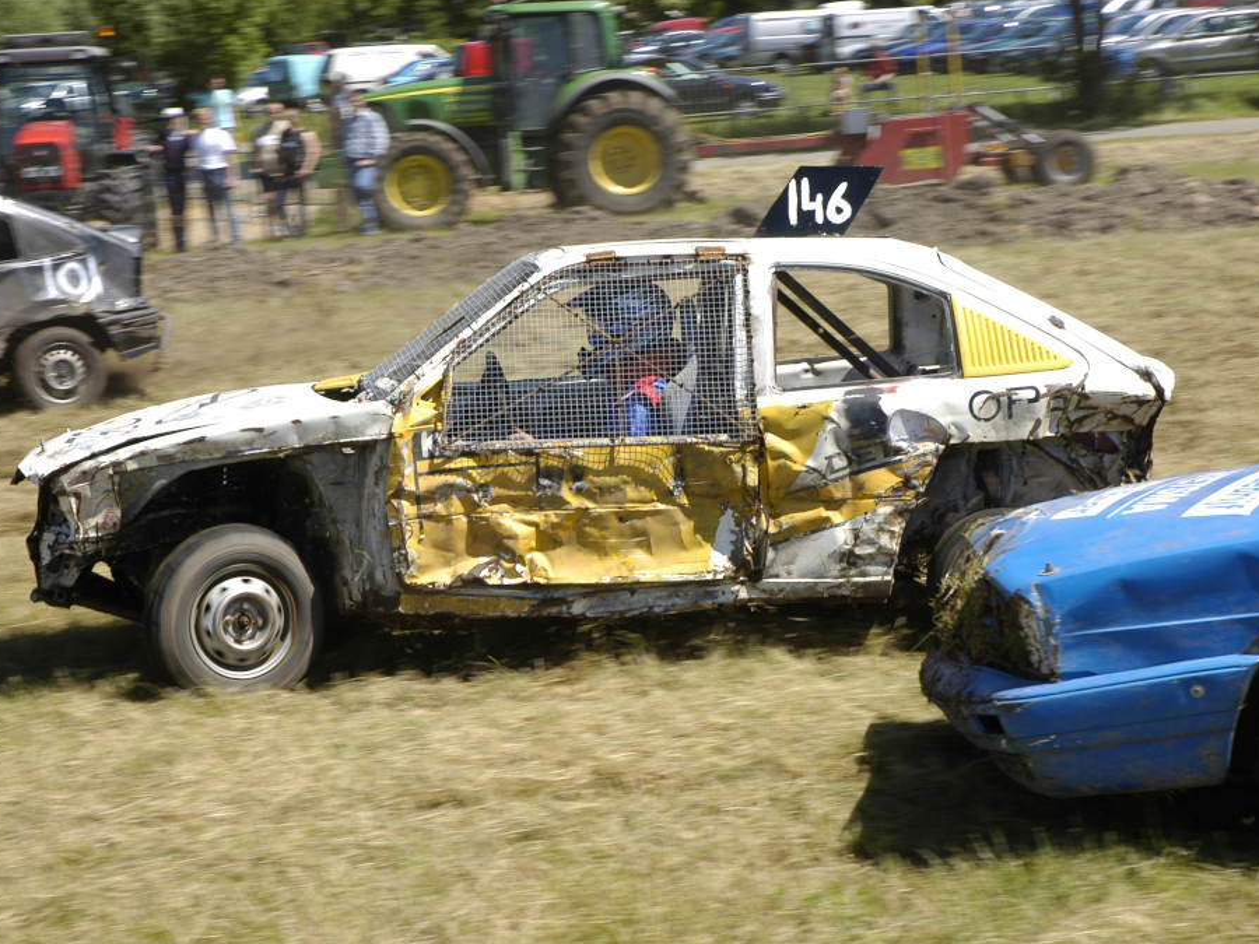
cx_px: 628
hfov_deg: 23.8
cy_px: 471
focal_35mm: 82
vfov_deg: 18.0
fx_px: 2982
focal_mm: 50
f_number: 8
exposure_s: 1/250
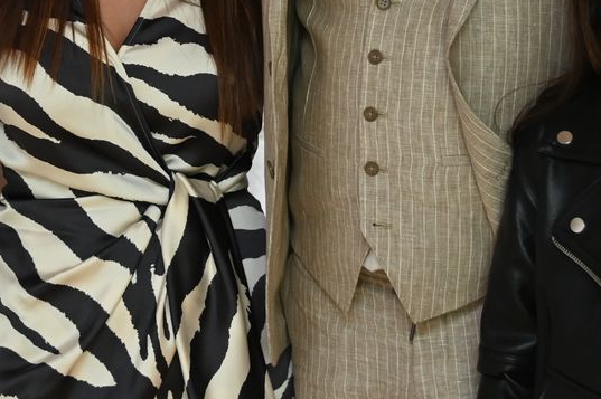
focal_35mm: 139
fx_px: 2318
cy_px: -106
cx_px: 14
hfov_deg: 14.6
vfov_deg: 9.7
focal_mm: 46
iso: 720
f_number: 4
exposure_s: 1/125
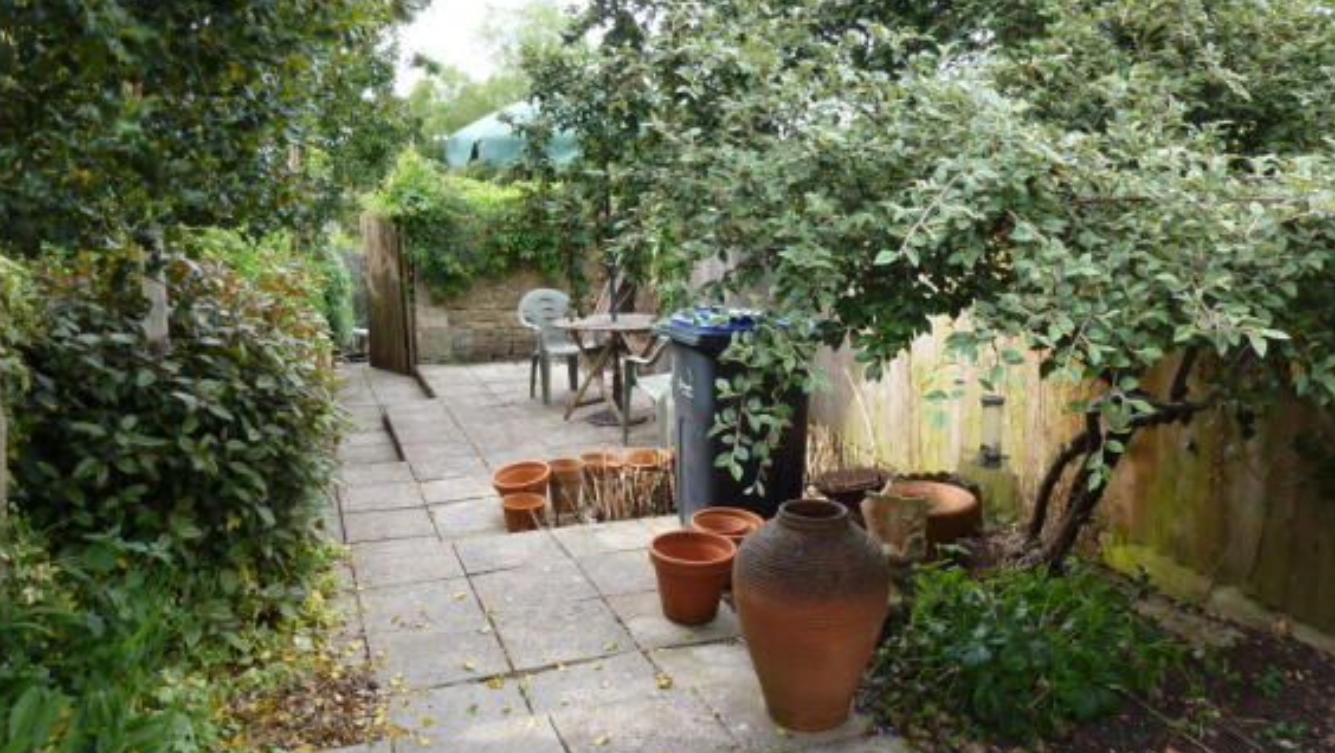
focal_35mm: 27
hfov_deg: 69.8
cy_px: 278
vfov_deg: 42.6
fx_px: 956
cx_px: 664
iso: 100
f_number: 3.3
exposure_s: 1/100
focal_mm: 4.3
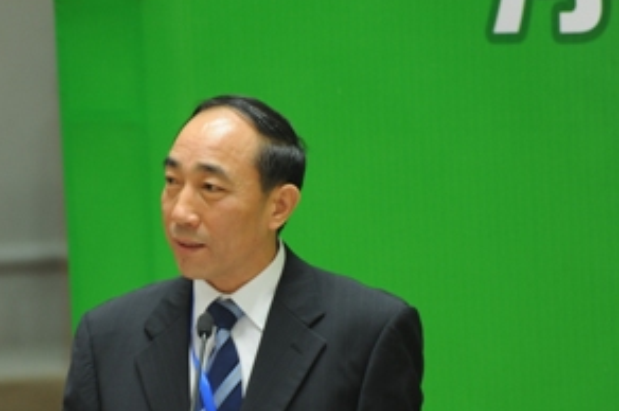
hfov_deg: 4.5
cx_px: 199
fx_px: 7901
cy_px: 307
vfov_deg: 3.0
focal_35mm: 460
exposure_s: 1/50
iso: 2000
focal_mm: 300
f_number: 5.6
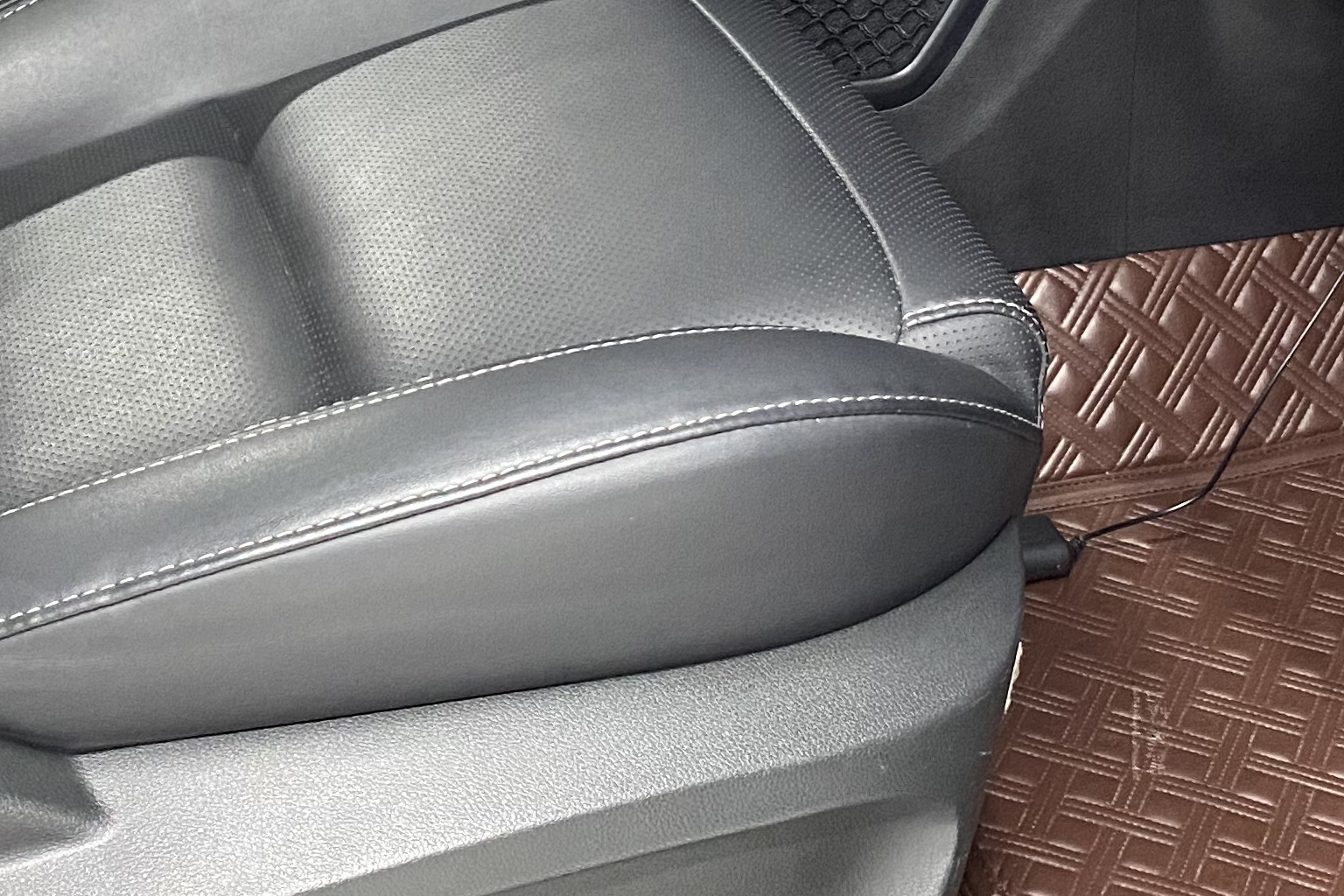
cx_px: 662
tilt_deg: -20.7
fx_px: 2650
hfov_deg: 28.5
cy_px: -108
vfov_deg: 18.4
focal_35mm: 71
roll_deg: -1.2
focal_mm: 4.25
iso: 500
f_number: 1.8
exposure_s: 1/33
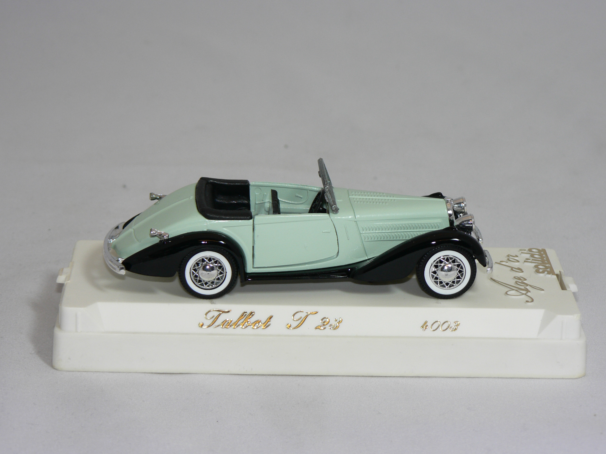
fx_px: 2083
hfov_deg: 16.6
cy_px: 227
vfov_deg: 12.5
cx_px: 303
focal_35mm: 119
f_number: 3.2
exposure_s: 1/60
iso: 80
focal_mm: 19.9
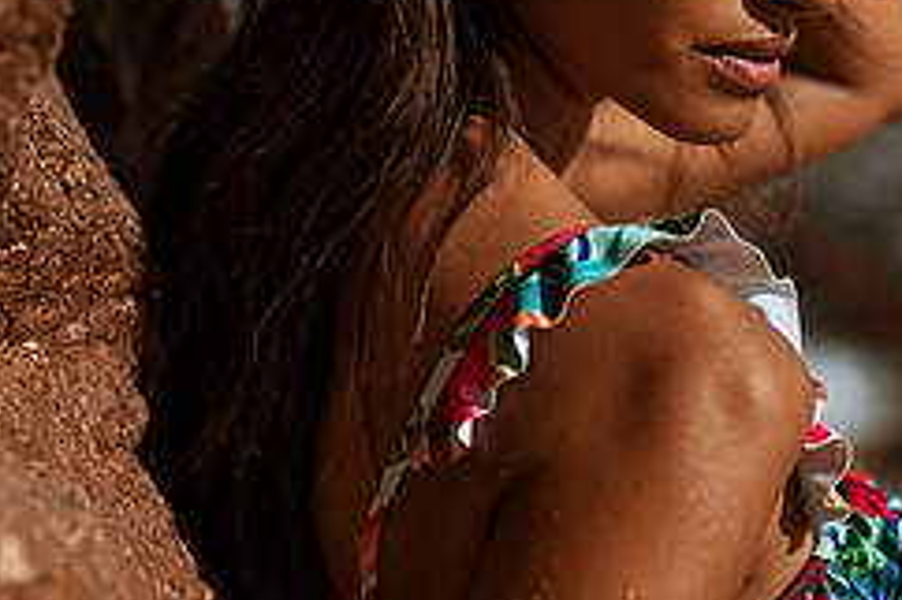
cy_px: 69
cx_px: 239
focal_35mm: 84
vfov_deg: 16.1
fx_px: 2103
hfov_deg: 24.0
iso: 64
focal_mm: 35
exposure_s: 1/8000
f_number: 1.4
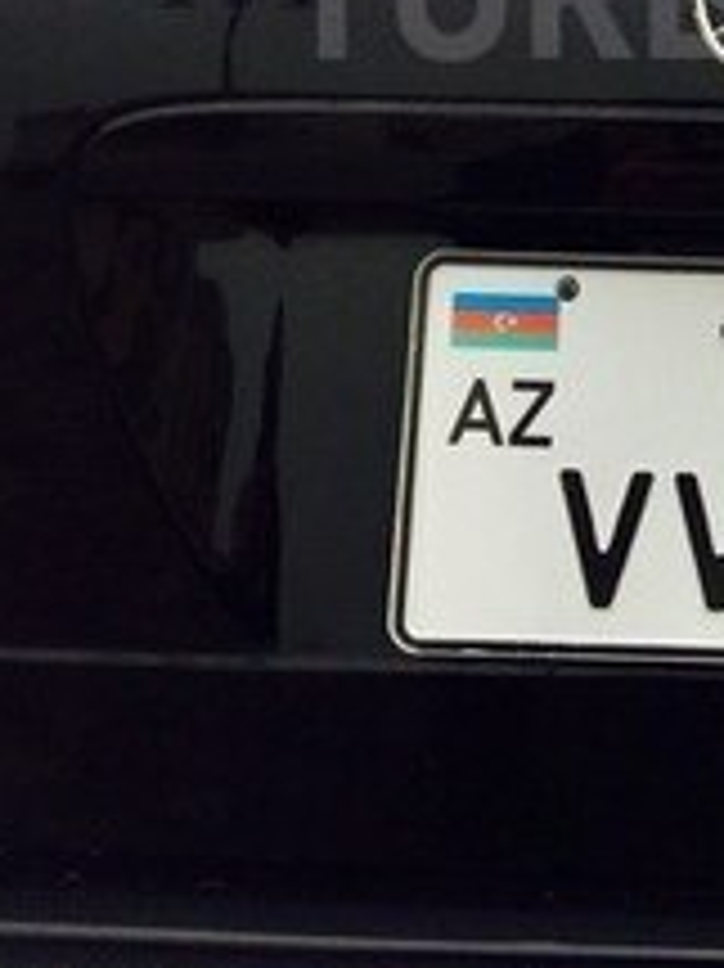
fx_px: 1870
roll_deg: -1.9
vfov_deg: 27.3
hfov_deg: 21.1
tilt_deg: -0.9
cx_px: 742
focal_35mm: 67
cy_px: -9
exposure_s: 1/316
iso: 32
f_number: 2.2
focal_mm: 4.15
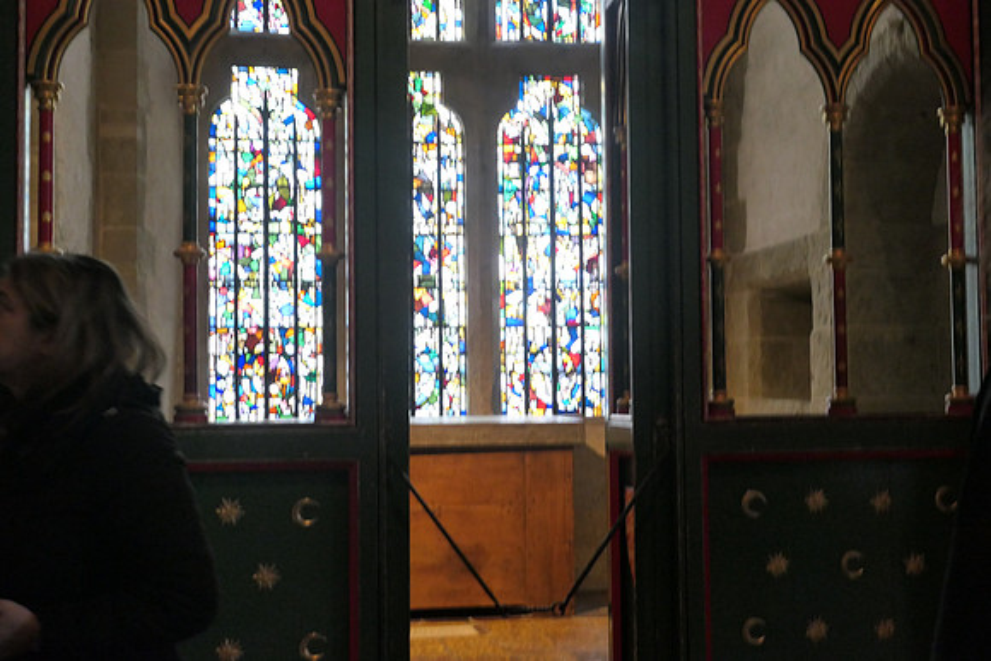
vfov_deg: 28.1
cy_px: 330
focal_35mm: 48
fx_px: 1322
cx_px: 496
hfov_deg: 41.1
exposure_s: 1/50
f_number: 4.2
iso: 1600
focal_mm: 17.6
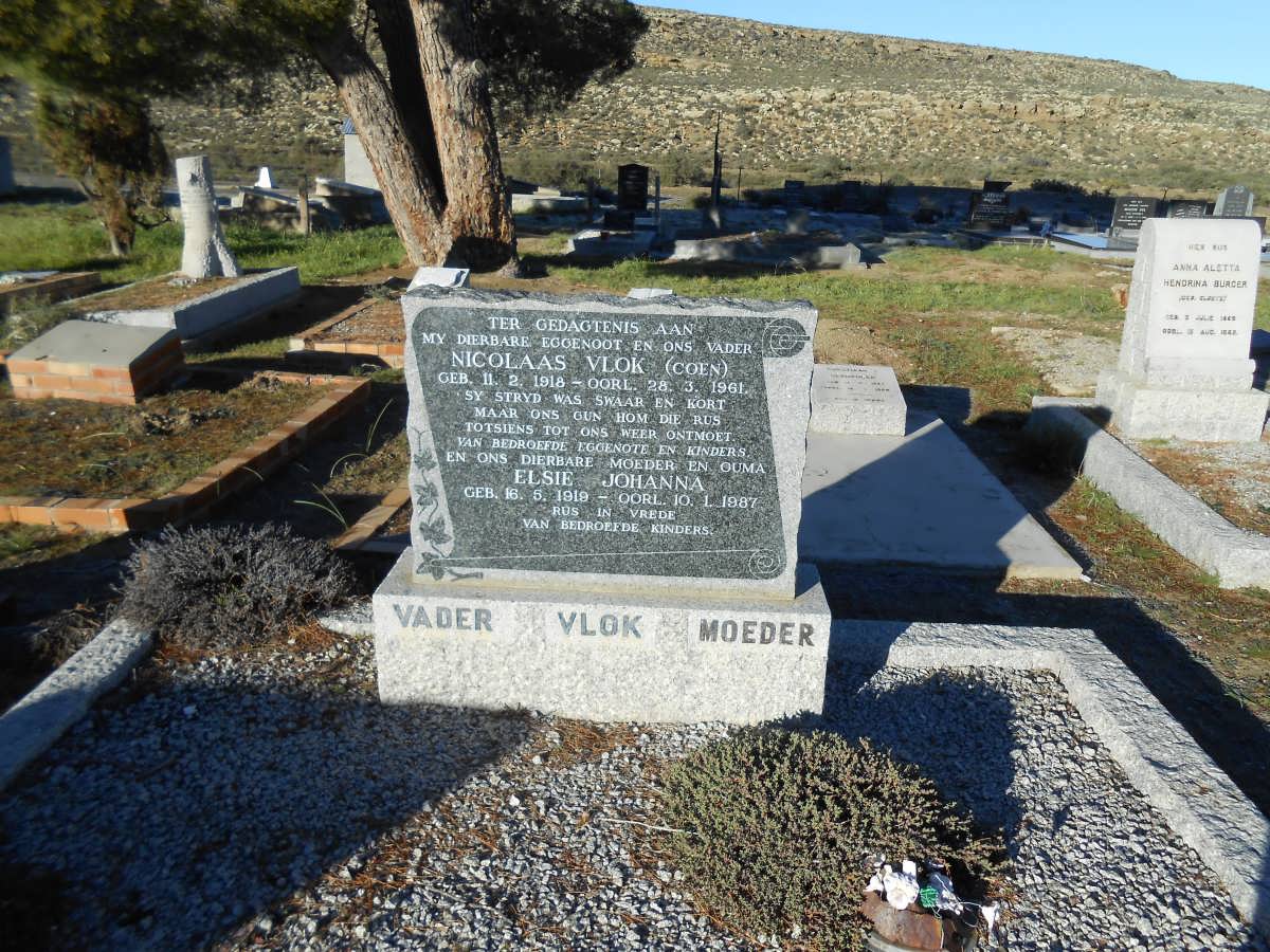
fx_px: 954
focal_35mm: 26
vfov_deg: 53.1
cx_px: 635
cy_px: 476
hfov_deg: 67.3
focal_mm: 4.6
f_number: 3.5
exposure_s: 1/640
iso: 80
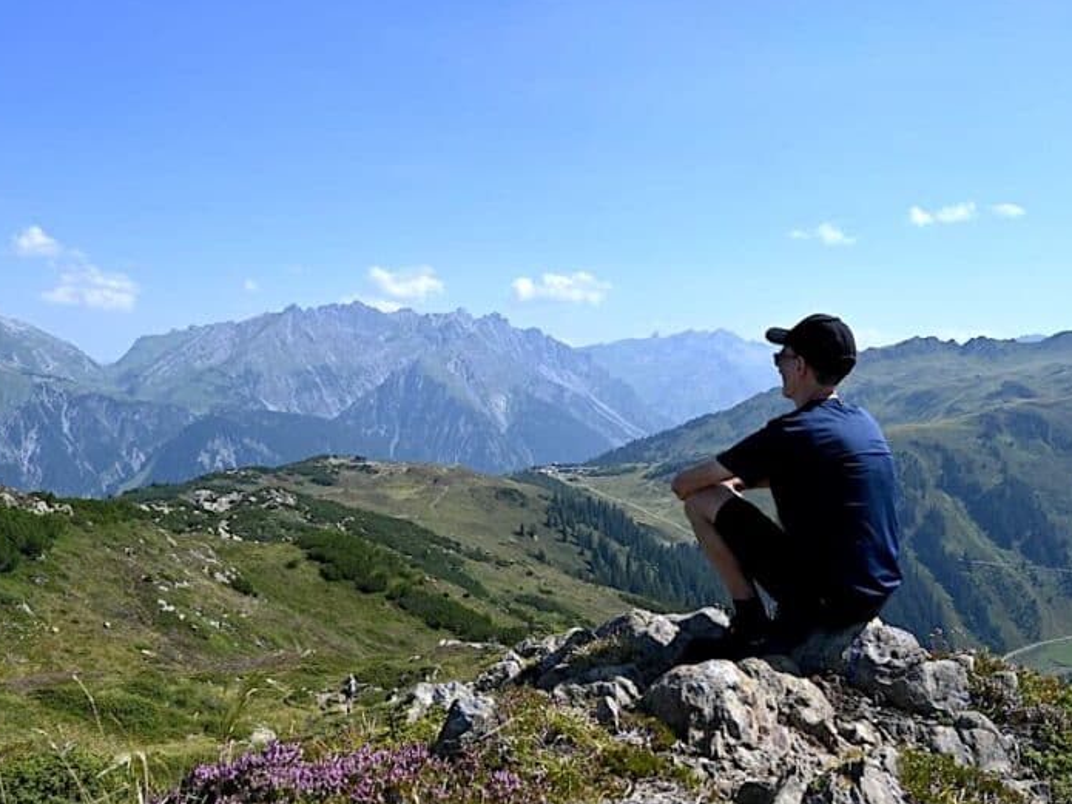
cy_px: 469
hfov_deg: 53.8
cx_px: 474
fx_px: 1053
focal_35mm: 34
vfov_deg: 41.6
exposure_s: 1/400
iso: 100
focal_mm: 24
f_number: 7.1
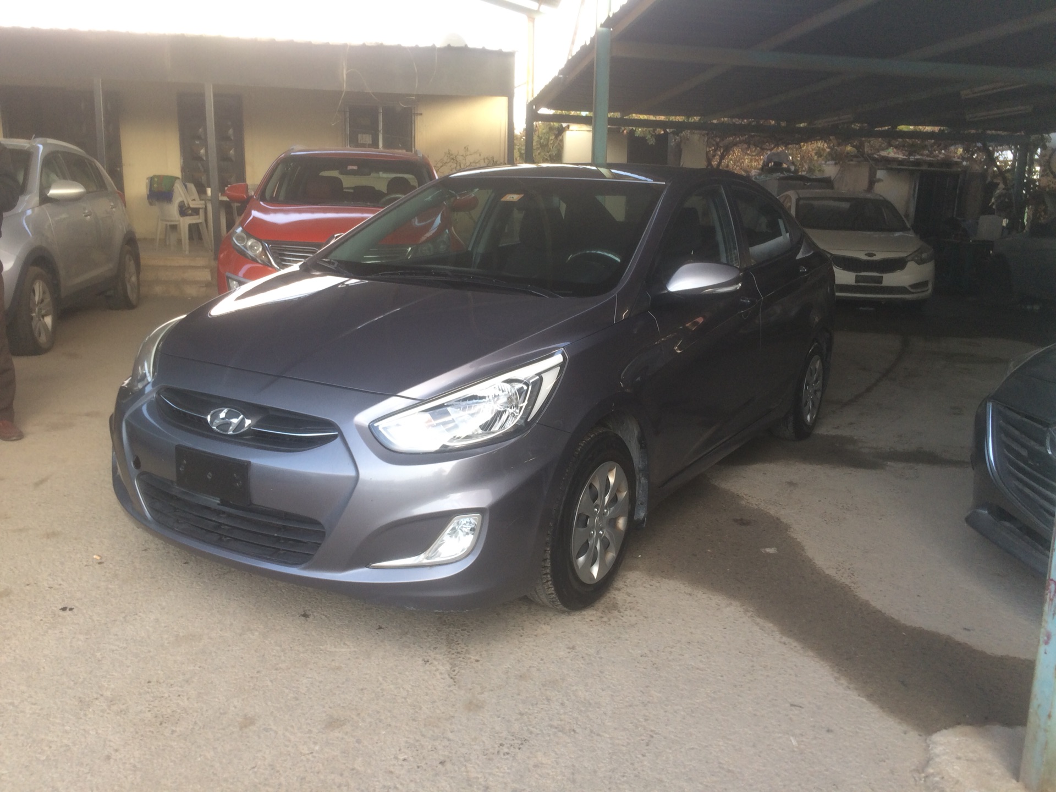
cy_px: 396
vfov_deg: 48.2
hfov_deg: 61.7
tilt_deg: -12.0
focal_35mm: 29
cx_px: 528
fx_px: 885
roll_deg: -1.4
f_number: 2.2
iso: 50
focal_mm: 4.15
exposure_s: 1/100
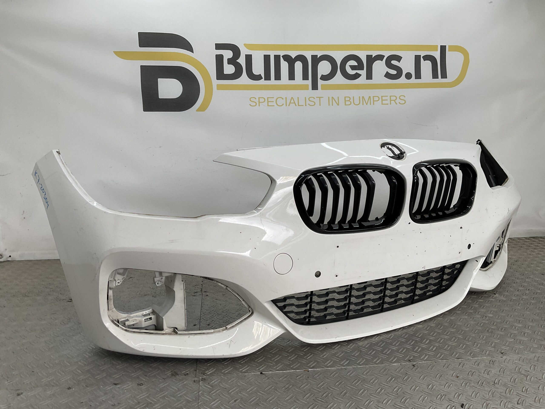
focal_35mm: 29
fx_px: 457
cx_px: 272
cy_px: 204
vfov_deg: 48.2
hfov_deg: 61.7
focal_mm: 3
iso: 16
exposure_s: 1/270
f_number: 1.8
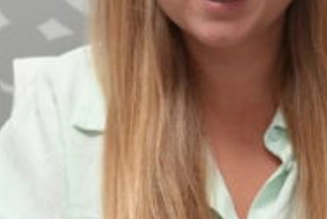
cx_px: 169
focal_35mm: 163
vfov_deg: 8.4
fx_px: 1483
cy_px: 202
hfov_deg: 12.6
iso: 1250
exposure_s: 1/160
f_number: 4
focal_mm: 30
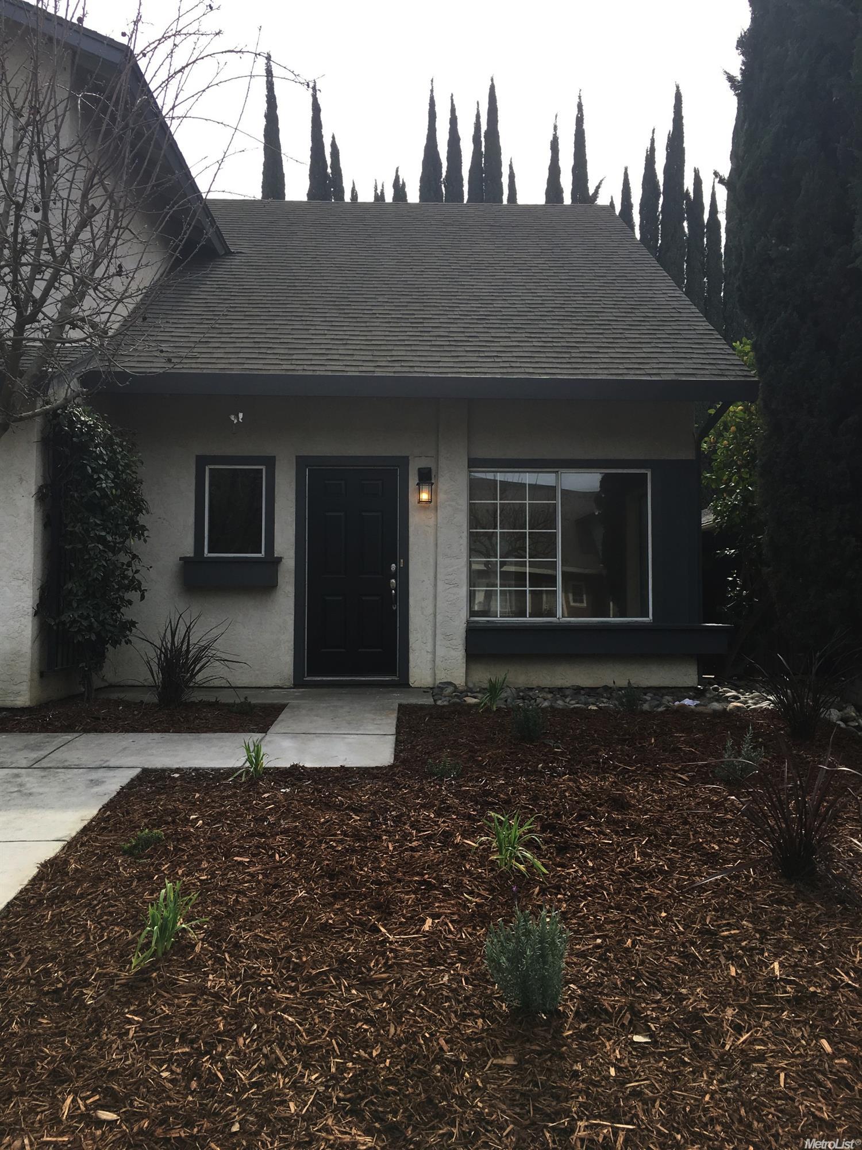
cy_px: 575
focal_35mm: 29
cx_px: 431
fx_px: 963
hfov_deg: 48.2
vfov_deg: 61.7
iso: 25
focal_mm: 4.15
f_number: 2.2
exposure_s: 1/884
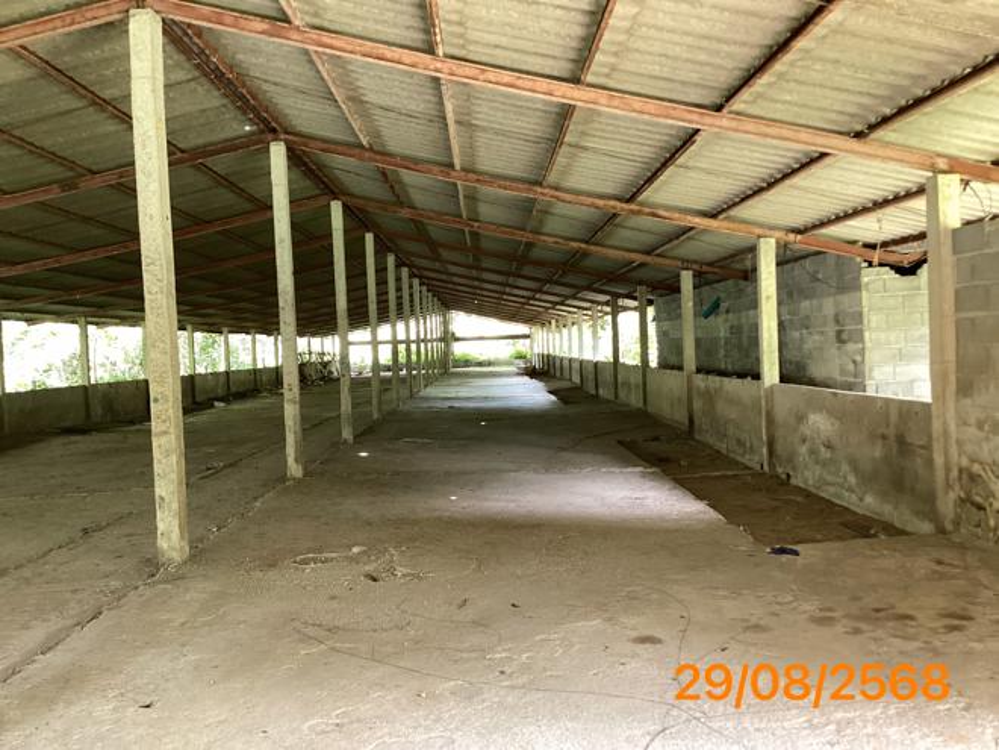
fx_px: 895
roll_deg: +2.7
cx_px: 500
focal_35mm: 31
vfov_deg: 45.4
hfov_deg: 58.4
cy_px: 375
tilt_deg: -3.0
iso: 250
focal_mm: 3.3
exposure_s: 1/60
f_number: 2.4
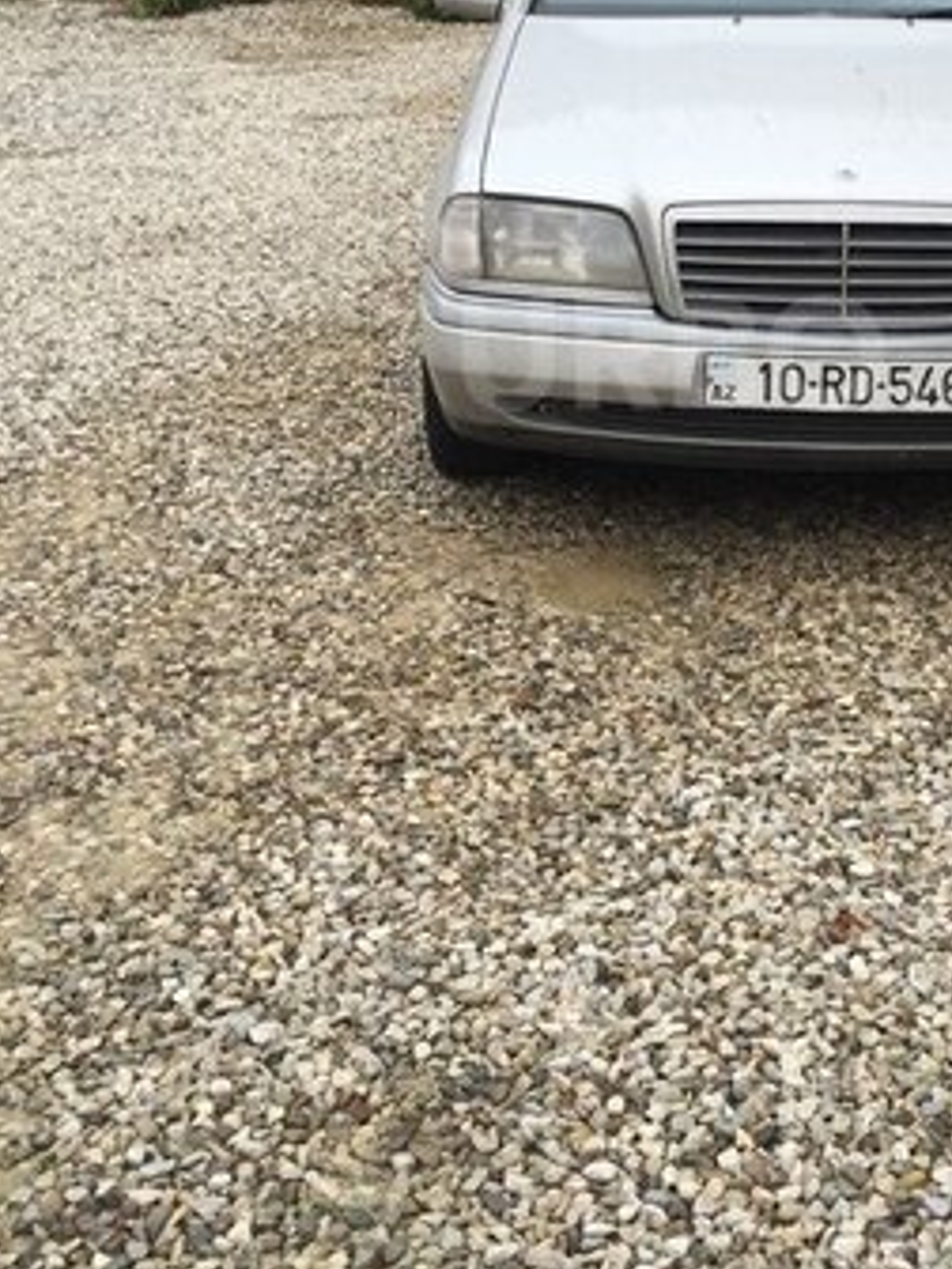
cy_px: 353
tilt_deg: -15.6
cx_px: 752
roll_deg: -1.9
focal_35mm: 57
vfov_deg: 33.3
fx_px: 2090
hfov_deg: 25.3
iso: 32
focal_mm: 4.15
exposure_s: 1/608
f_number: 2.2
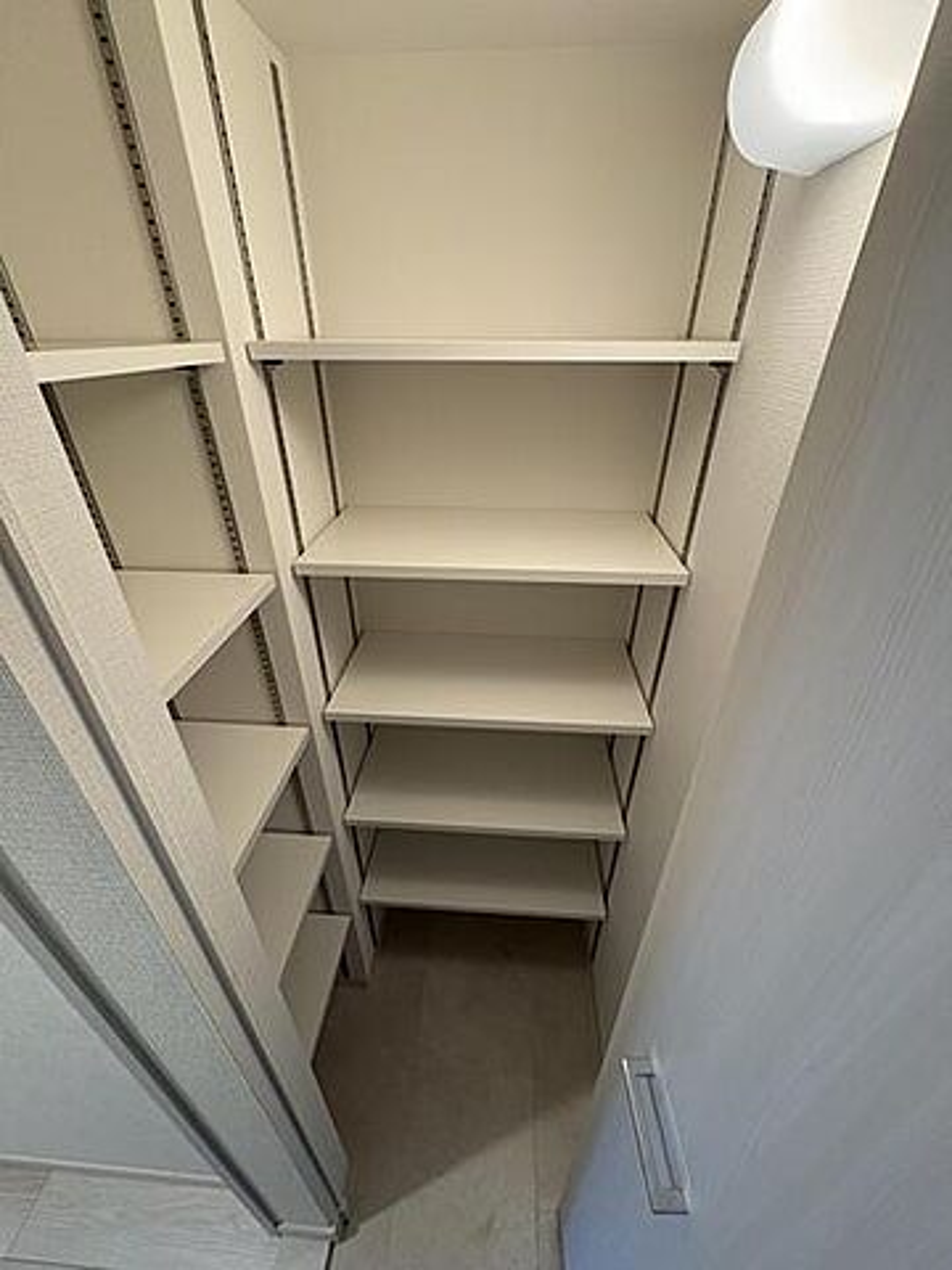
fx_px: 513
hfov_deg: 85.7
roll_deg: +0.2
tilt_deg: -32.3
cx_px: 476
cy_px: 635
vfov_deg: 102.1
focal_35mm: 14
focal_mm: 2.22
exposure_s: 1/60
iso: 125
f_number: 2.2
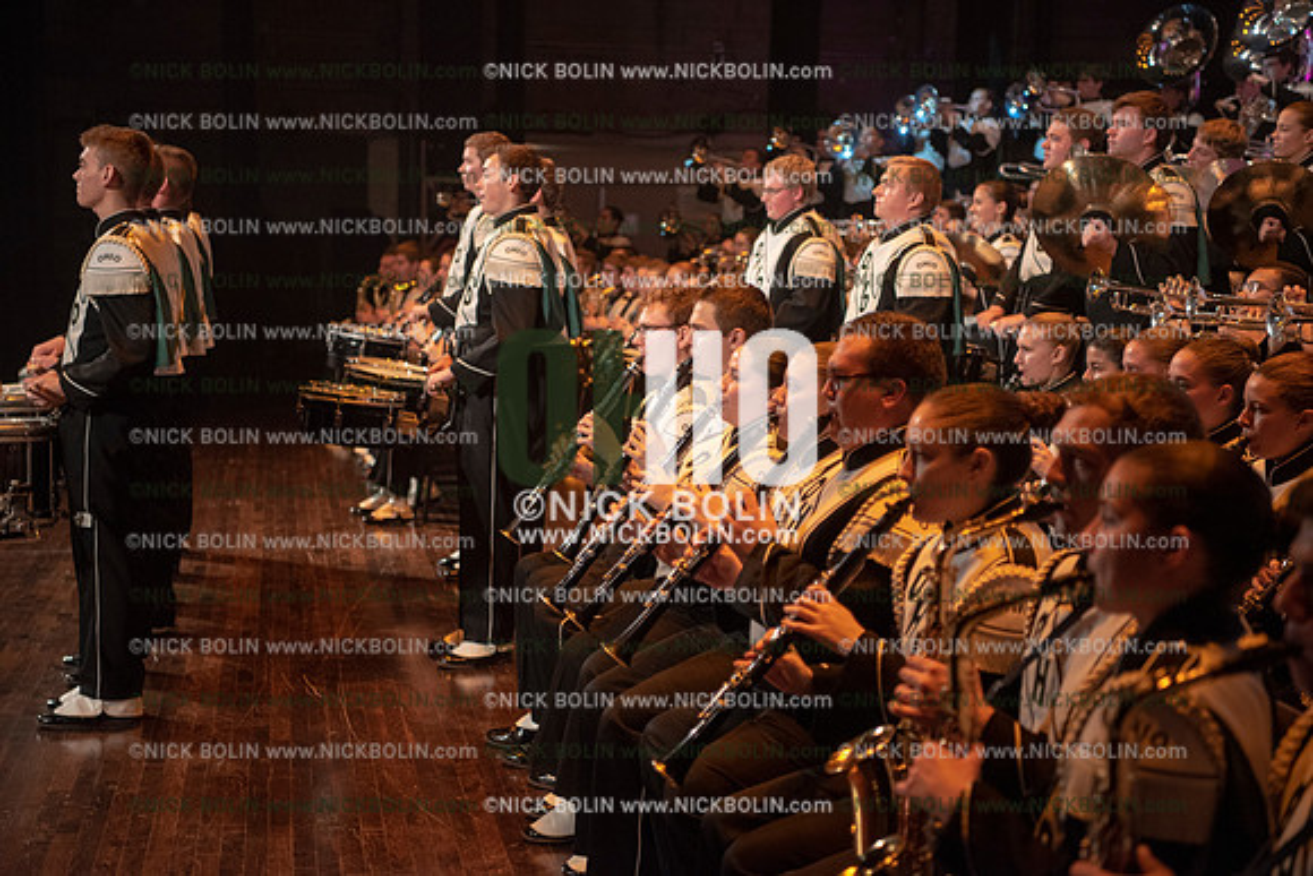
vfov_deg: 22.6
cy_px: 438
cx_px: 656
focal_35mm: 60
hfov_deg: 33.4
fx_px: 2189
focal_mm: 60
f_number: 2.8
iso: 2000
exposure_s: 1/200
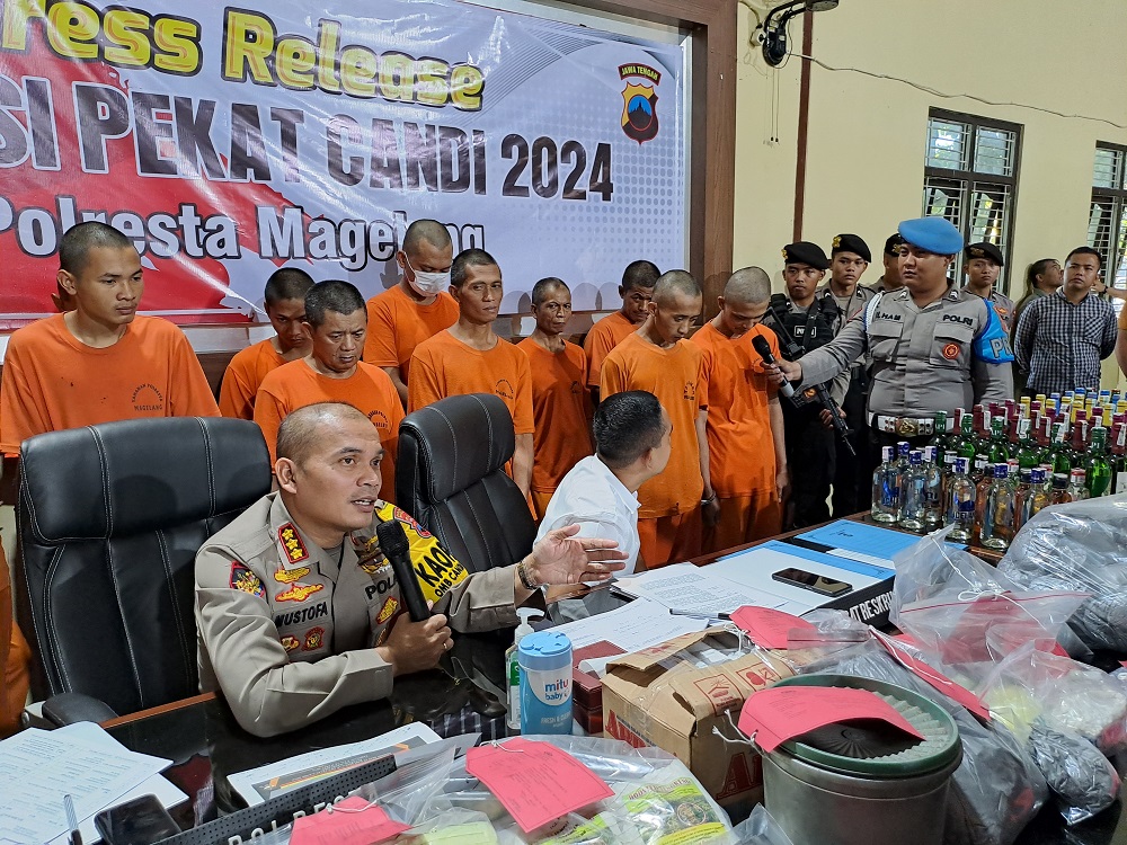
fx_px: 814
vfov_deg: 54.9
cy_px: 422
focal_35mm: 25
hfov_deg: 69.4
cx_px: 564
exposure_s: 1/33
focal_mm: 4.65
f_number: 1.8
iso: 250
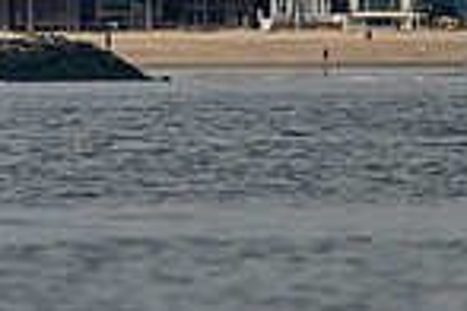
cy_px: -335
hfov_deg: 1.0
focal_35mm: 2109
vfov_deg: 0.7
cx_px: -130
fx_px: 27356
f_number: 5.6
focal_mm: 400
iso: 400
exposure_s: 1/6400
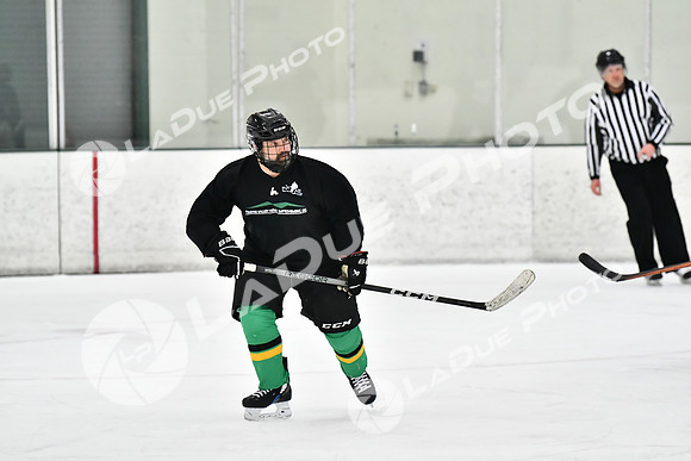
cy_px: 230
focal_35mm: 188
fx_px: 3600
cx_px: 346
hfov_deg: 11.0
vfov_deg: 7.3
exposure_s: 1/1600
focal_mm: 125
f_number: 2.8
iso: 6400
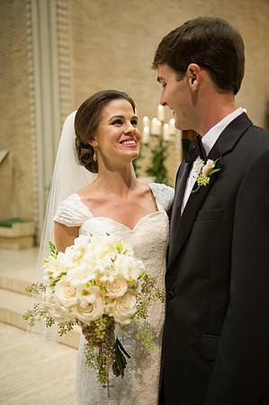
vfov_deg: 44.5
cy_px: 202
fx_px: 494
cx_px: 134
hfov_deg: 30.4
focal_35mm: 44
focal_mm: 44
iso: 1600
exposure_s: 1/60
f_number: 2.8
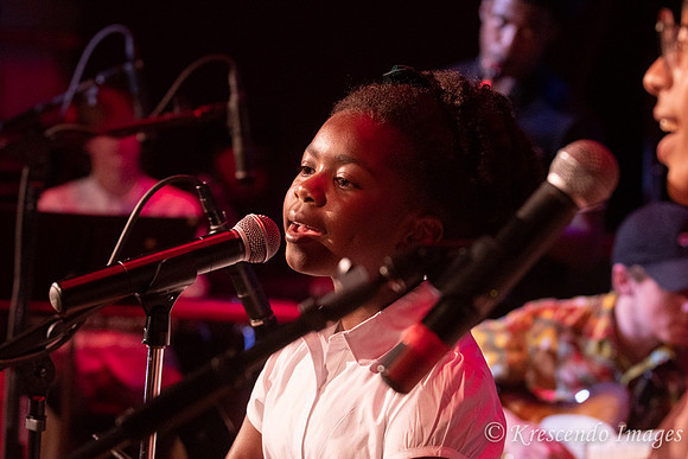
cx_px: 344
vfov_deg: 11.2
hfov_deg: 16.6
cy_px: 230
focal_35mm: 123
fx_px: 2351
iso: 3200
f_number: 4
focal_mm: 82
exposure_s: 1/200
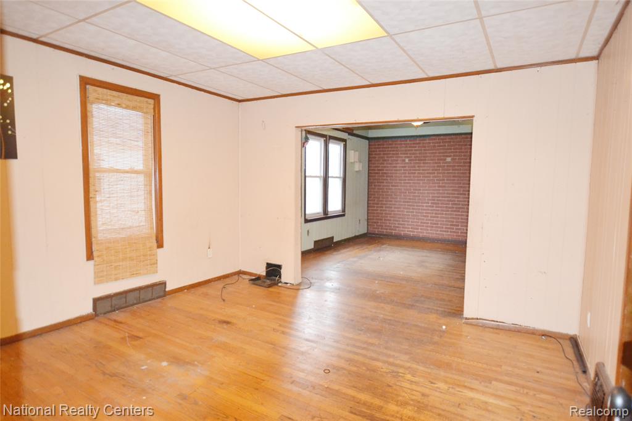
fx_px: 342
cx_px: 316
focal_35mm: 20
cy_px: 210
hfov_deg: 85.4
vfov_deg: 63.2
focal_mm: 13
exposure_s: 1/60
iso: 3200
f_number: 3.5
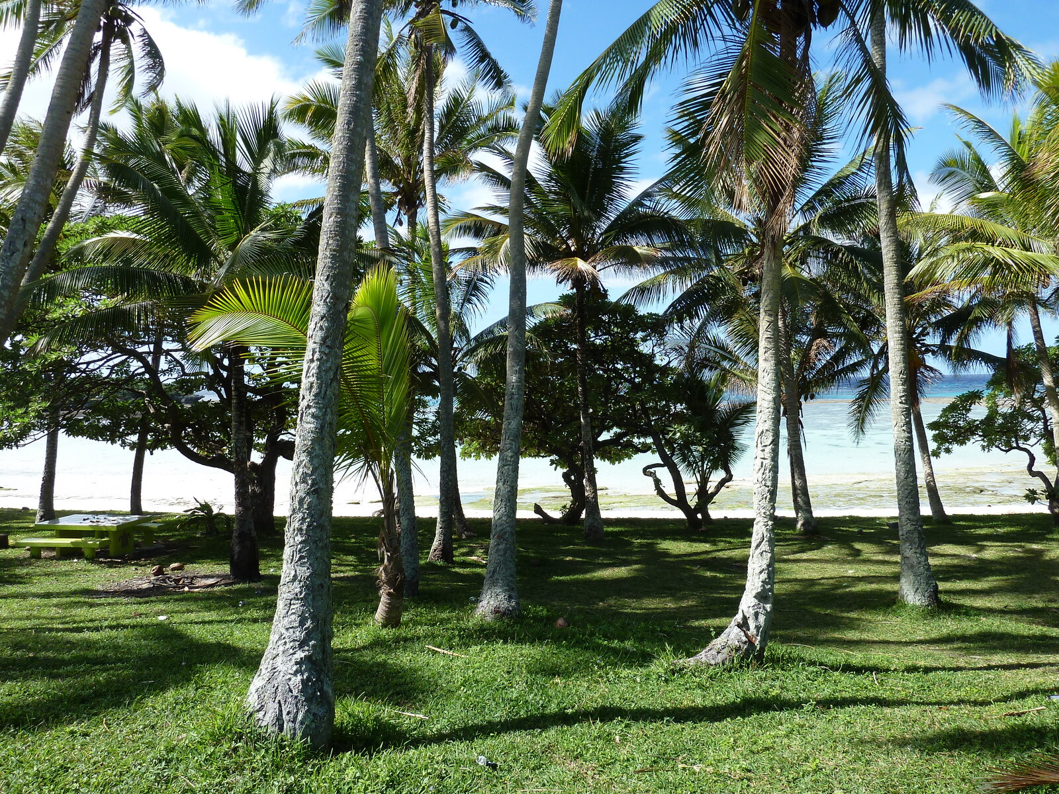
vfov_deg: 54.9
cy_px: 397
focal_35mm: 25
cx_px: 530
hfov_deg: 69.4
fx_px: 765
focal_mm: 4.1
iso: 80
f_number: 4
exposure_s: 1/320
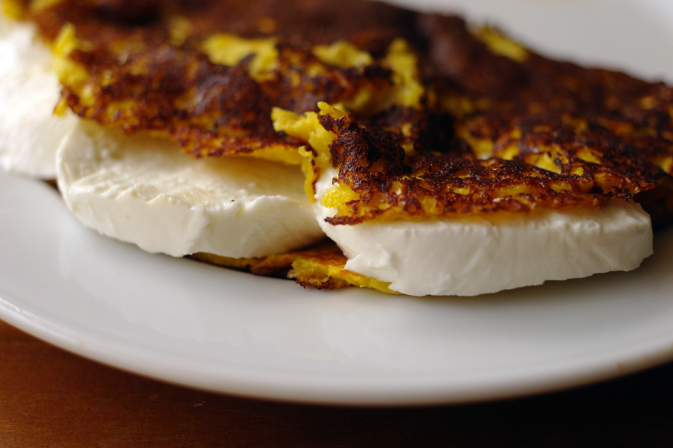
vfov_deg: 25.0
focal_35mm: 54
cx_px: 349
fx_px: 1009
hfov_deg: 36.9
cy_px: 192
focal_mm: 30
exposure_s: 1/1250
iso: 100
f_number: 2.2
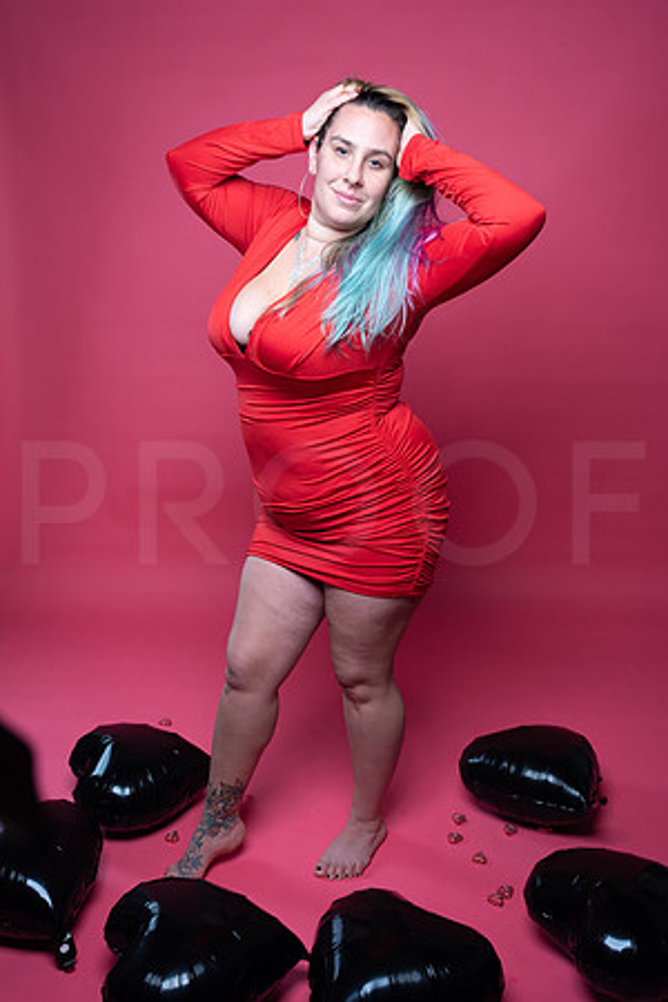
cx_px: 334
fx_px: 974
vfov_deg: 54.4
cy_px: 501
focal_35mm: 35
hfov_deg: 37.9
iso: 100
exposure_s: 1/160
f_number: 8
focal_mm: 35
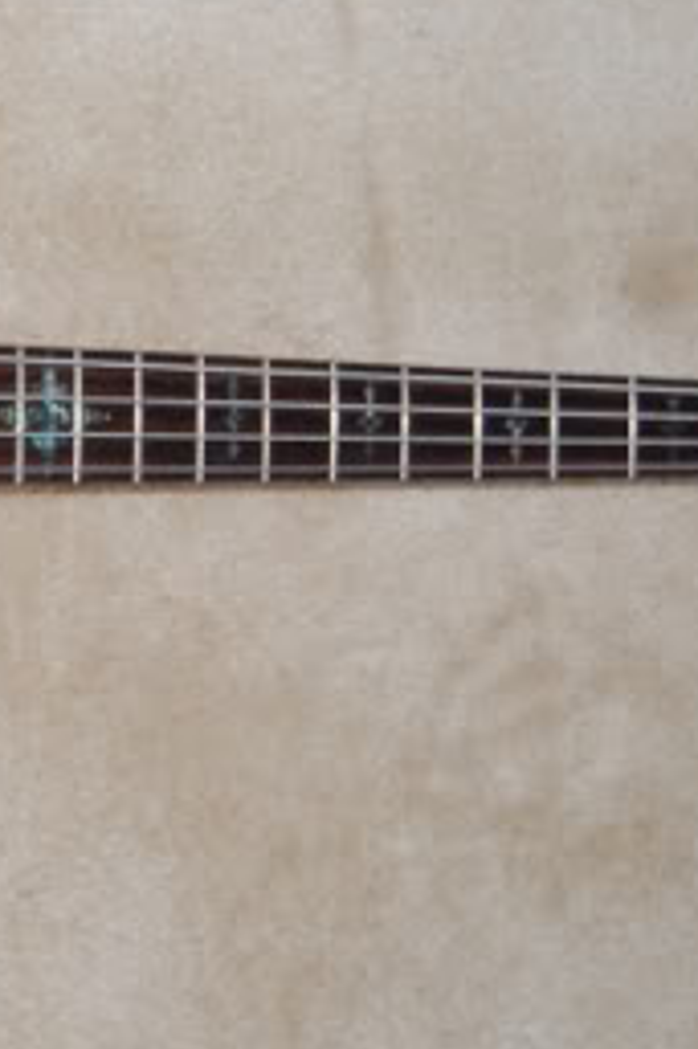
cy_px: 388
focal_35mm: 127
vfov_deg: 16.1
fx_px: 3698
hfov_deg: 10.6
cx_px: -155
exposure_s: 1/60
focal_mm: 34
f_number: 4.5
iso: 400
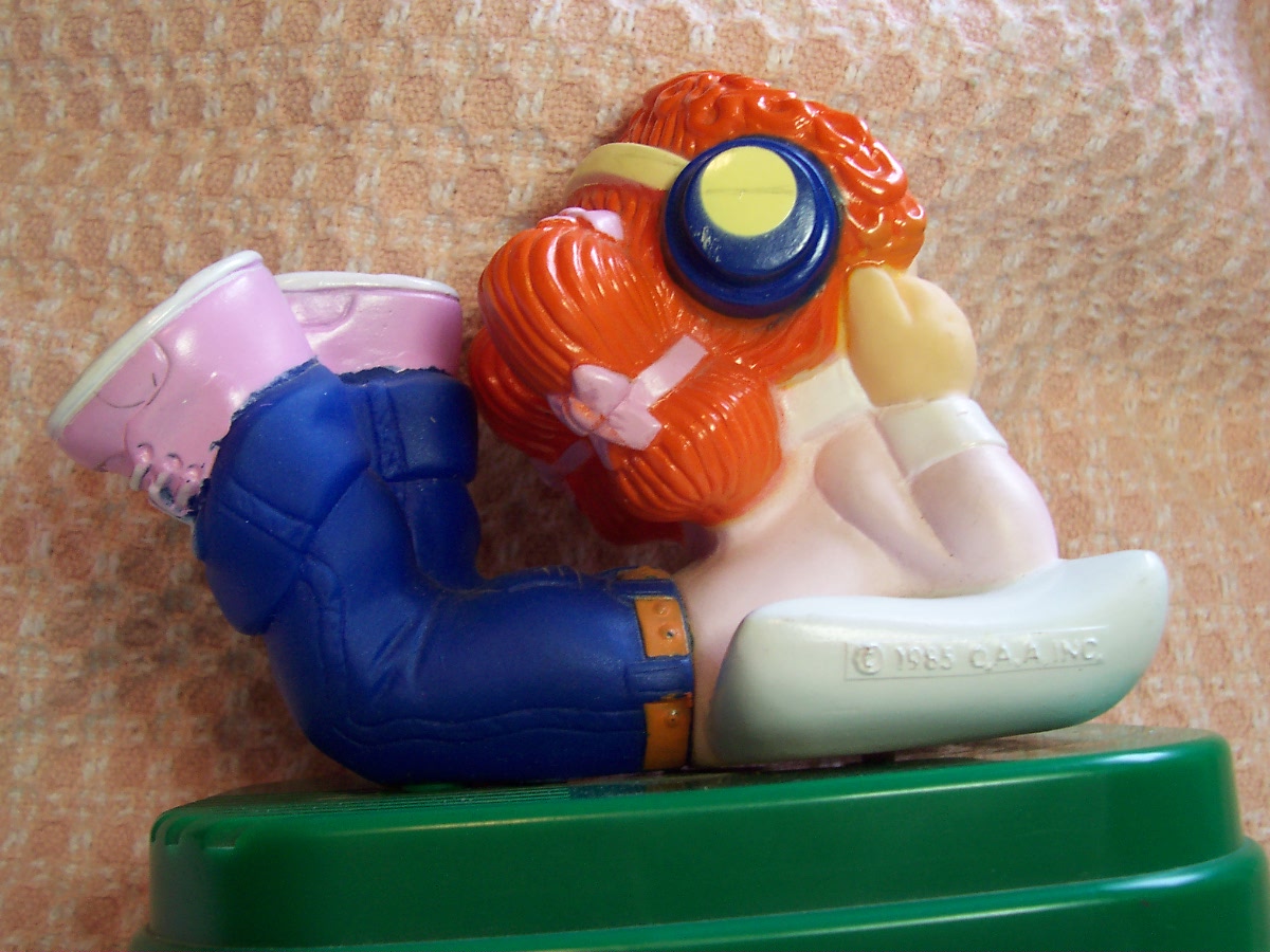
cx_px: 635
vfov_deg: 38.7
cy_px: 476
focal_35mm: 37
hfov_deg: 50.1
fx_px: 1357
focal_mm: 5.6
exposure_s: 1/45
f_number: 2.8
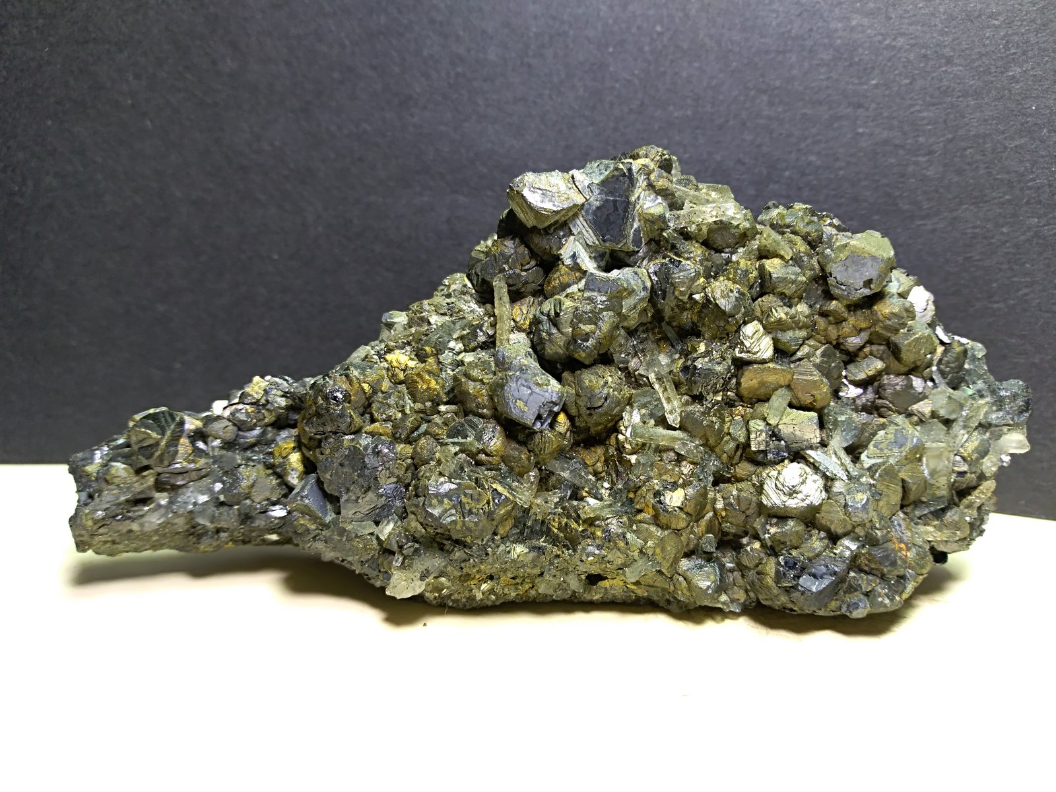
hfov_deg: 67.3
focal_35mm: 26
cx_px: 528
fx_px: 793
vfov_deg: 53.1
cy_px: 396
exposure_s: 1/30
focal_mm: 3.54
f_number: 2
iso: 127
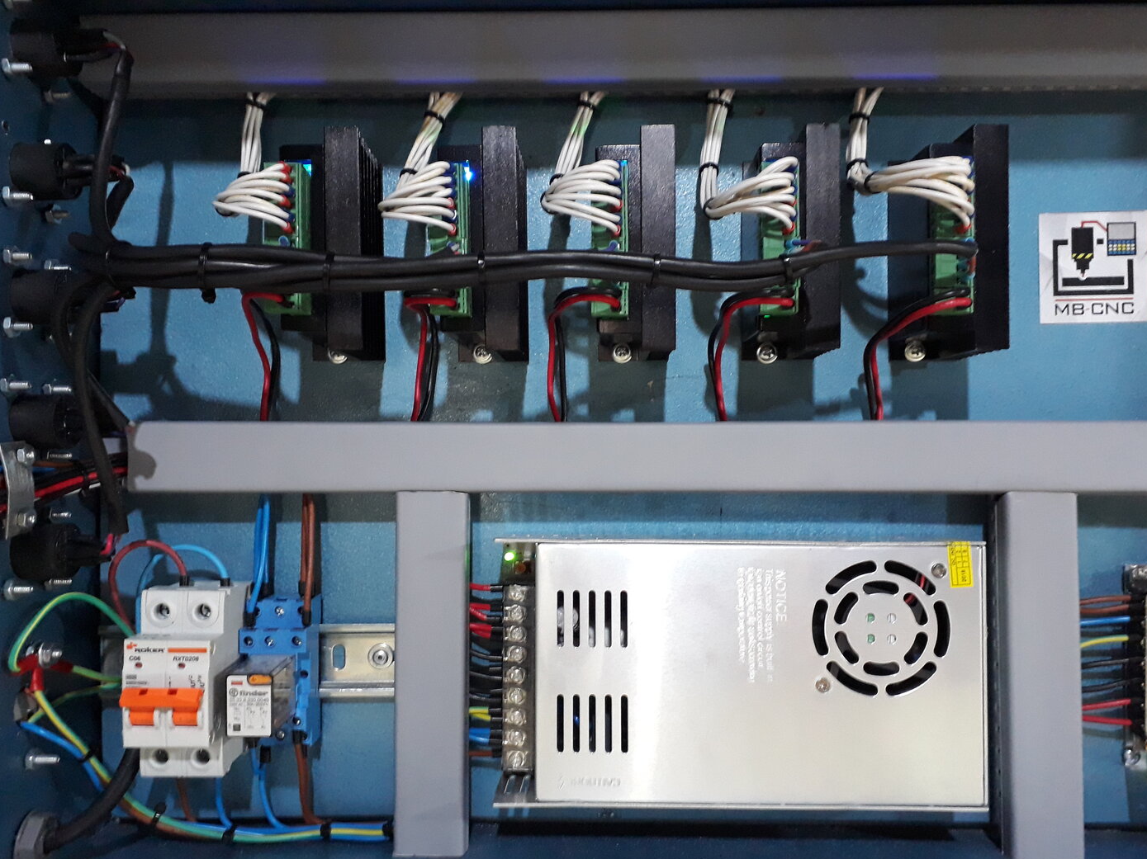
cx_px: 575
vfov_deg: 49.7
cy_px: 445
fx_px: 928
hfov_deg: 63.5
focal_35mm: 28
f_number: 1.9
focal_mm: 3.6
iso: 320
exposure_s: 1/17
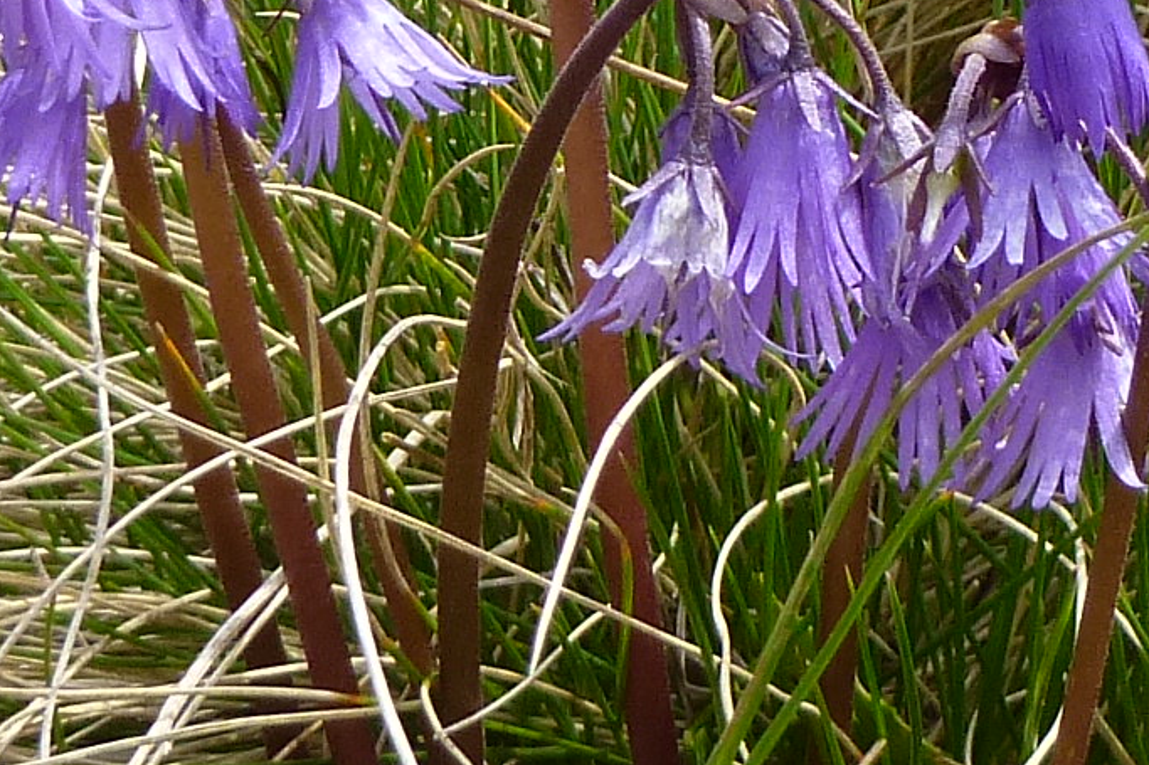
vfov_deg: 9.1
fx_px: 4786
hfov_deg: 13.7
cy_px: 69
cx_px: 464
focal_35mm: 150
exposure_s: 1/400
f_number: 3.3
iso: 100
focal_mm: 4.9
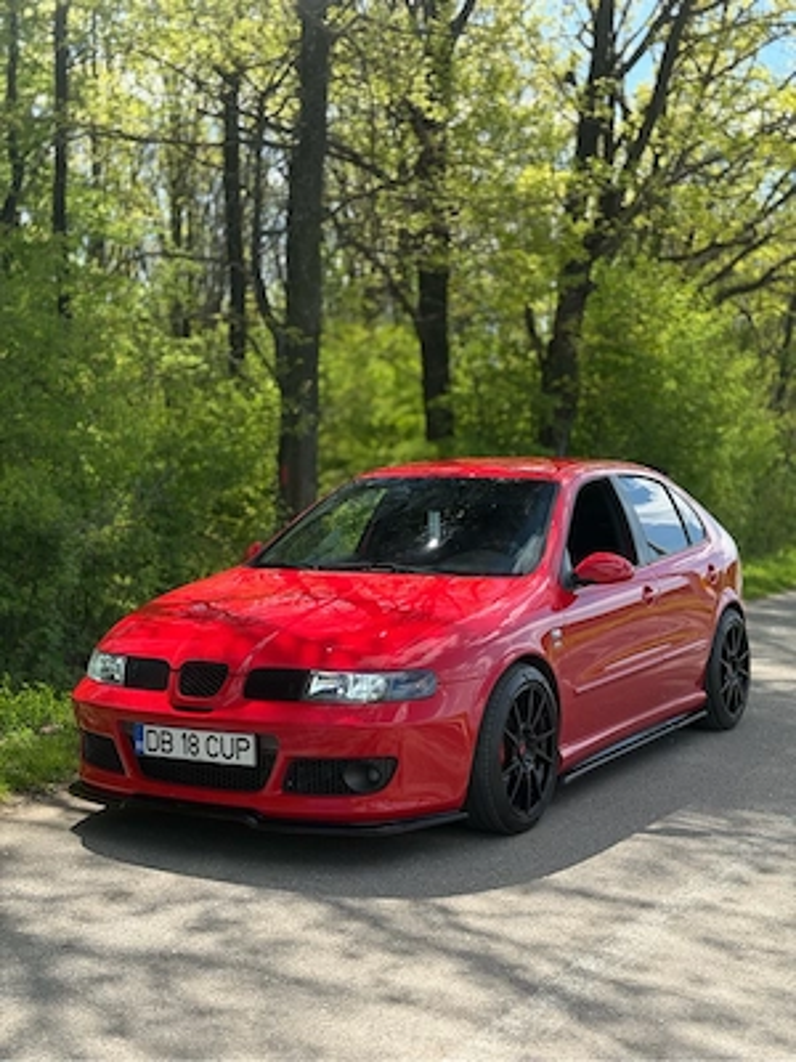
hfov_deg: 30.3
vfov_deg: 39.7
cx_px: 398
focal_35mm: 48
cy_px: 531
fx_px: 1472
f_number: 1.78
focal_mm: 6.76
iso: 80
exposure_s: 1/885
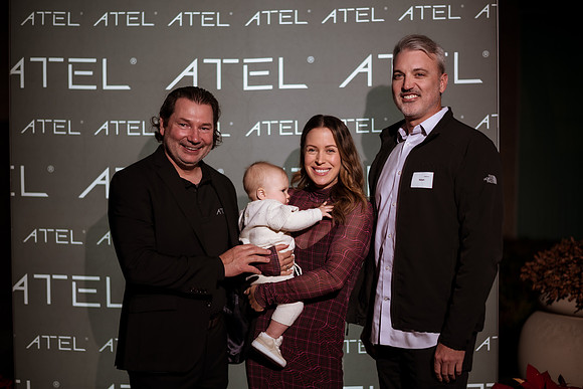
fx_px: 939
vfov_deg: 23.4
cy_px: 194
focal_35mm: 58
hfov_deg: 34.5
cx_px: 292
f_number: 1.4
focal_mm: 58
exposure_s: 1/400
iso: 320
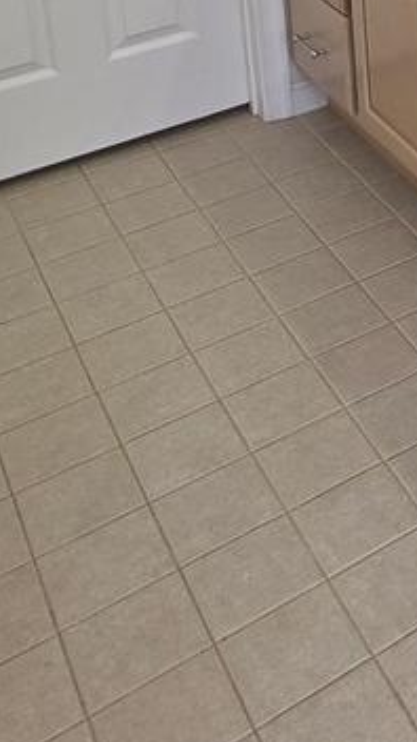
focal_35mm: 58
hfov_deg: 17.0
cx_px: 752
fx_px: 1140
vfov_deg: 29.4
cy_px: -213
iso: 32
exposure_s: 1/120
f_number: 1.9
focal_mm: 2.2
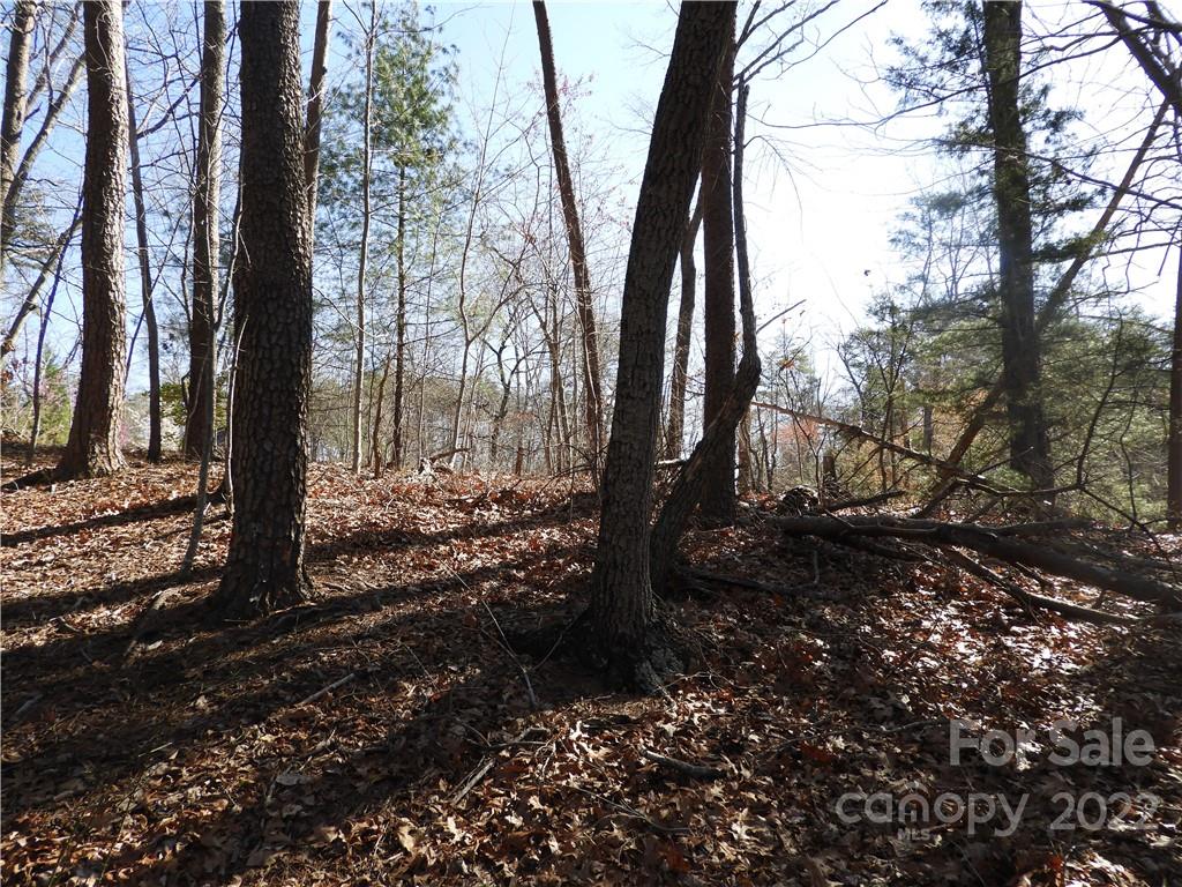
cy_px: 444
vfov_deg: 56.8
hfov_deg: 71.6
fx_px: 820
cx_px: 591
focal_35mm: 24
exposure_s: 1/400
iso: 100
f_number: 3.3
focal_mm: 4.3
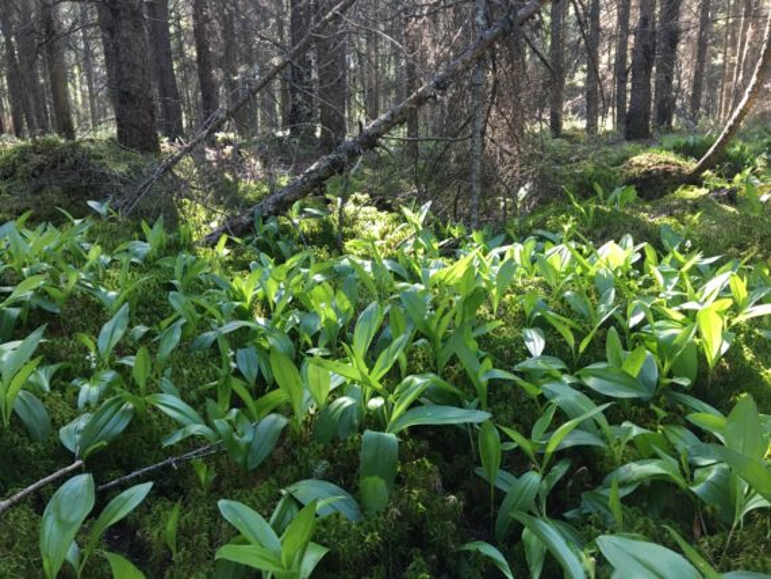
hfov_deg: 61.6
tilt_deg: -13.7
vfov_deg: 48.3
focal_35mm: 29
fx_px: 646
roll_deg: +1.4
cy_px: 290
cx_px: 386
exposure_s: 1/30
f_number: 2.2
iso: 40
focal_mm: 4.15
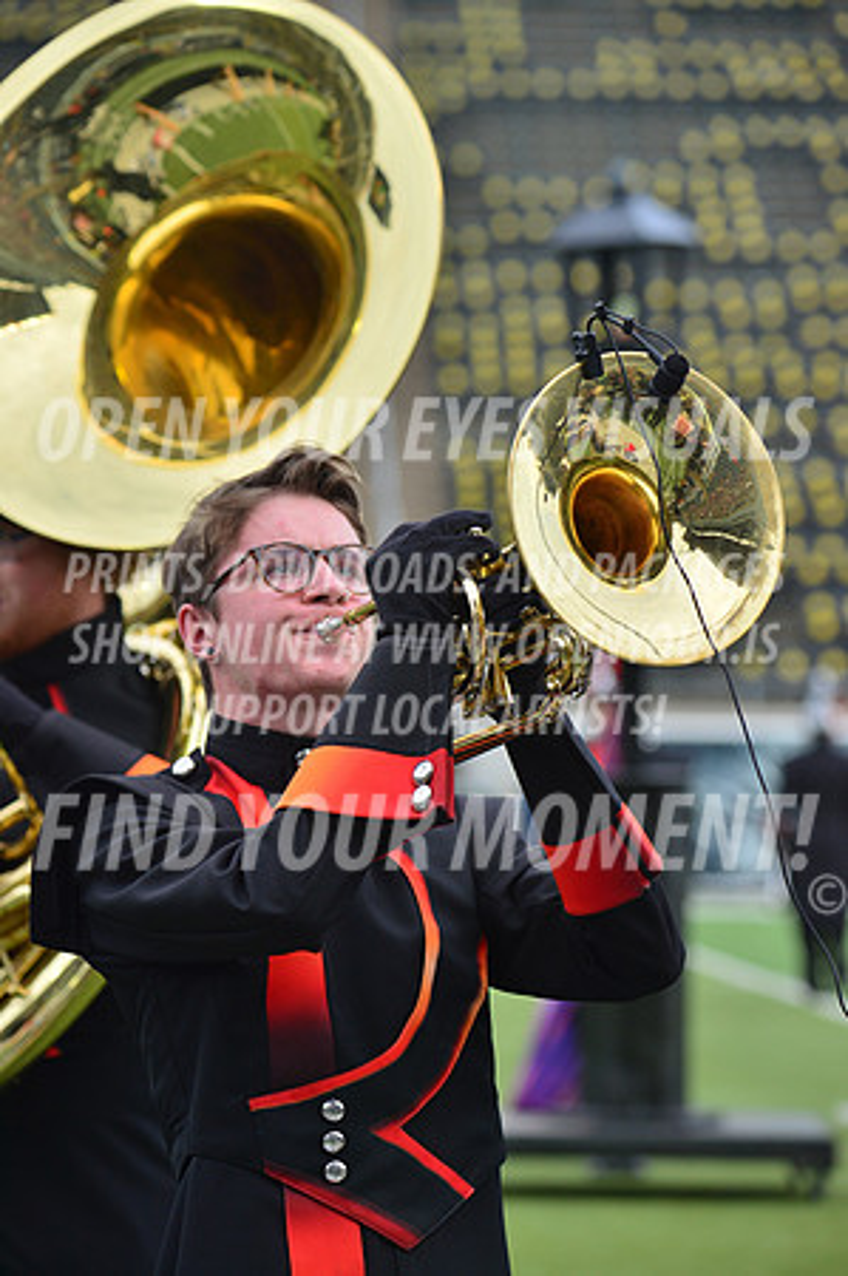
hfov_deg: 7.8
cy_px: 638
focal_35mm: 175
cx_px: 424
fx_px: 6197
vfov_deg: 11.8
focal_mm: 175
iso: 200
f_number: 5.6
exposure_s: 1/800
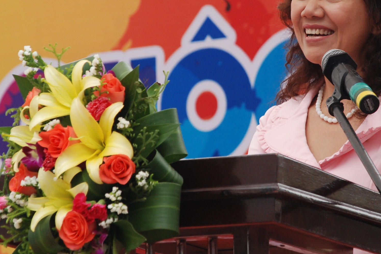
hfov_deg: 5.9
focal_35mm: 352
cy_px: 89
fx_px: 3725
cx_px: 235
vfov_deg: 3.9
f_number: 5.6
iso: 400
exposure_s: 1/250
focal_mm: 120
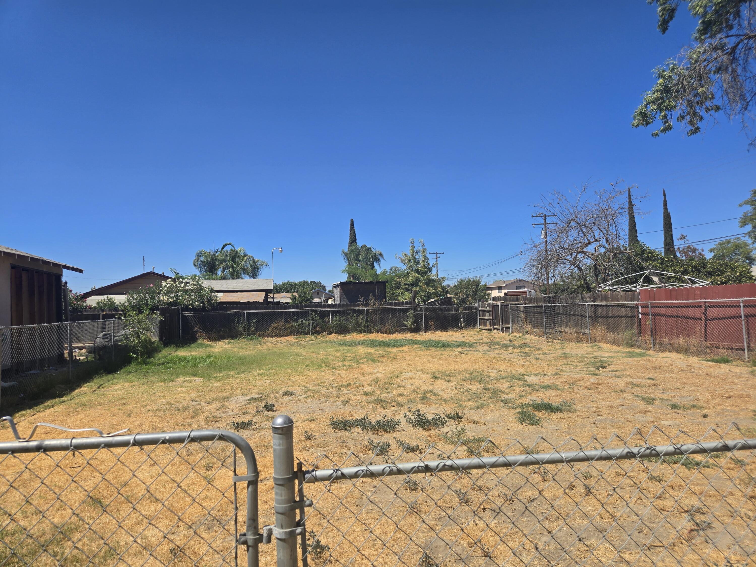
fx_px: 502
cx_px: 378
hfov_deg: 73.9
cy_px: 284
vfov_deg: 58.9
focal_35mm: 23
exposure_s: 1/2265
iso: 25
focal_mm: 5.4
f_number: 1.8
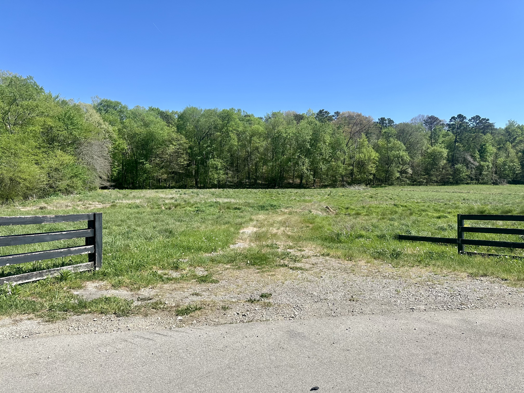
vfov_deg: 56.8
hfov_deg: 71.6
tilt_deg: +0.3
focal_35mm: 24
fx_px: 363
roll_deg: +0.2
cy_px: 196
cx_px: 262
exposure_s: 1/3597
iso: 80
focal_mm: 6.86
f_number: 1.78
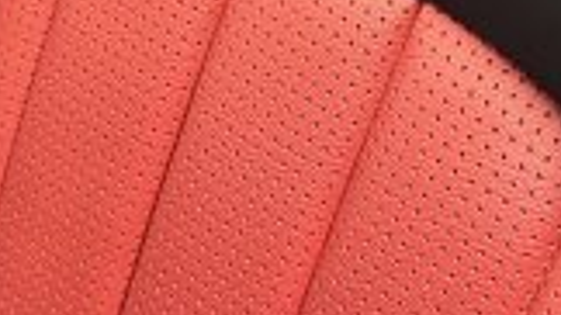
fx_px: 1532
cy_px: -260
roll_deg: -1.5
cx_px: 242
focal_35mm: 103
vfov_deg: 10.9
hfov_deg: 20.7
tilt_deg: -31.9
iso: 1000
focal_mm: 6.86
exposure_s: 1/58
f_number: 1.78
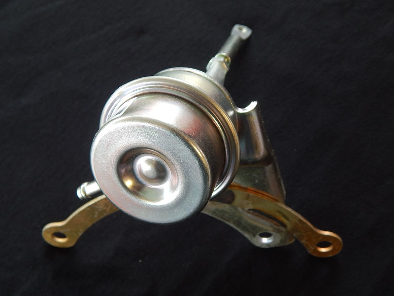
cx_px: 197
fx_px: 489
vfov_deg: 33.6
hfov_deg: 43.9
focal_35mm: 43
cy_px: 148
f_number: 3.6
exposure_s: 1/20
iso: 125
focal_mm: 7.7
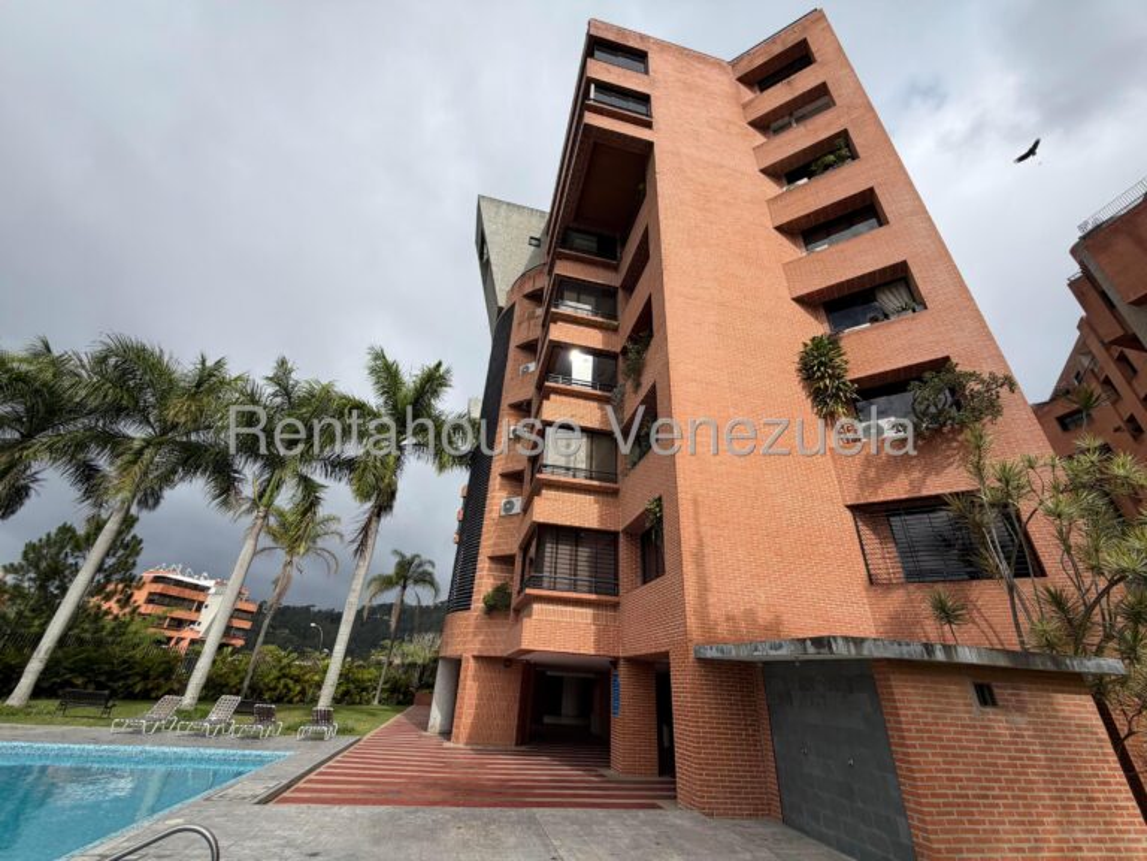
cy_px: 430
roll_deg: -3.8
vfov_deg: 85.7
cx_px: 574
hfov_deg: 102.1
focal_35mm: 14
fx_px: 464
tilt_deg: +29.8
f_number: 2.2
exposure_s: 1/1017
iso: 20
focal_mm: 2.22
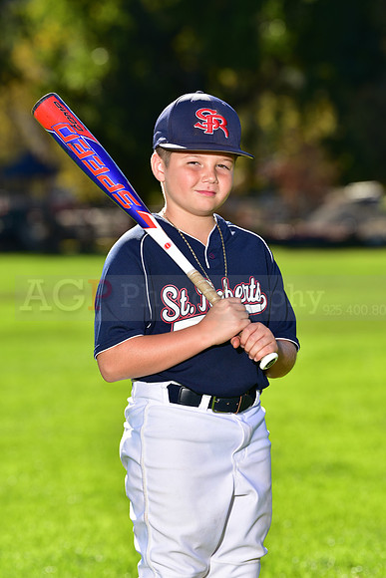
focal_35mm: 200
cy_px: 289
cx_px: 193
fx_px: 3214
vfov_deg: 10.3
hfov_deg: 6.9
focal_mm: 200
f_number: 5.6
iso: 80
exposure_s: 1/250
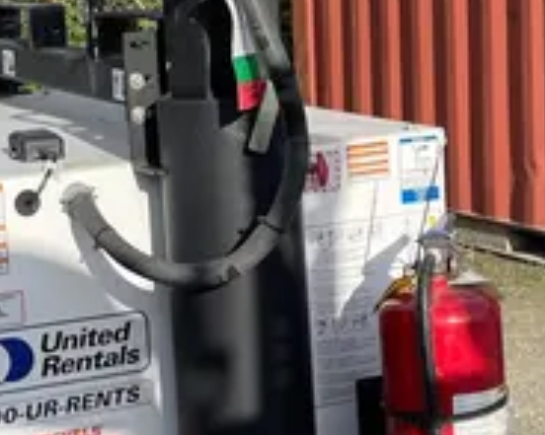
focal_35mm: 101
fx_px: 1628
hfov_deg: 19.0
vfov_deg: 15.2
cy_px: 188
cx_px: 267
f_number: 1.6
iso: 50
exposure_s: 1/3401
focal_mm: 4.2
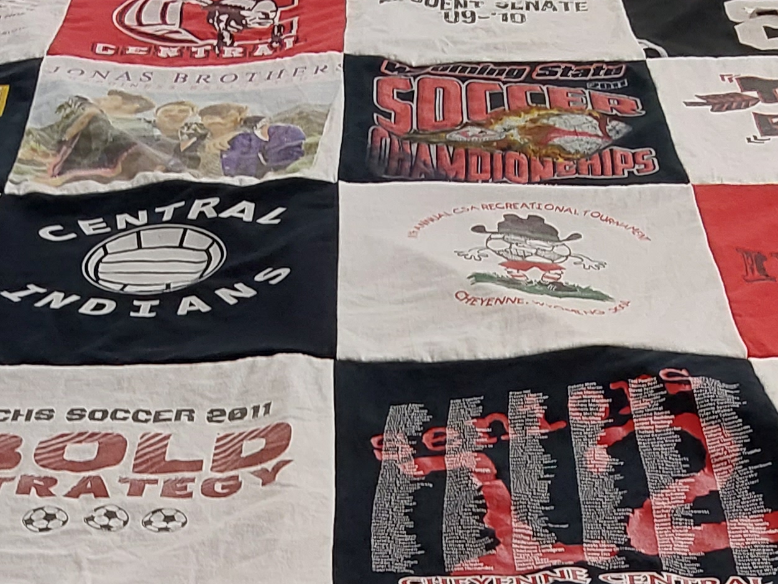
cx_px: 298
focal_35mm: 73
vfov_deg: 18.8
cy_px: 744
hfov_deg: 26.6
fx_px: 1641
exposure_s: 1/60
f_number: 1.9
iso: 80
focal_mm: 2.91
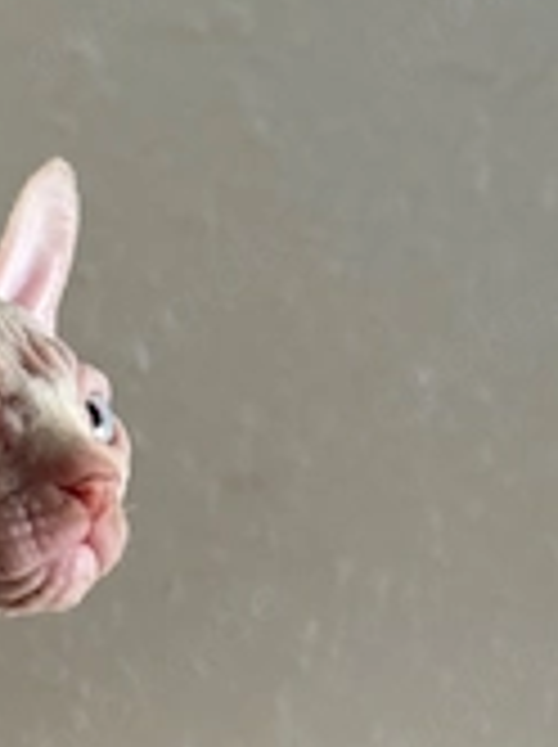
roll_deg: -2.5
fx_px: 2500
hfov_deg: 12.5
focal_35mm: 116
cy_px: 729
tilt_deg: -4.7
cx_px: -94
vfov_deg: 16.7
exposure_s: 1/60
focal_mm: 6.76
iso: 250
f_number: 1.78
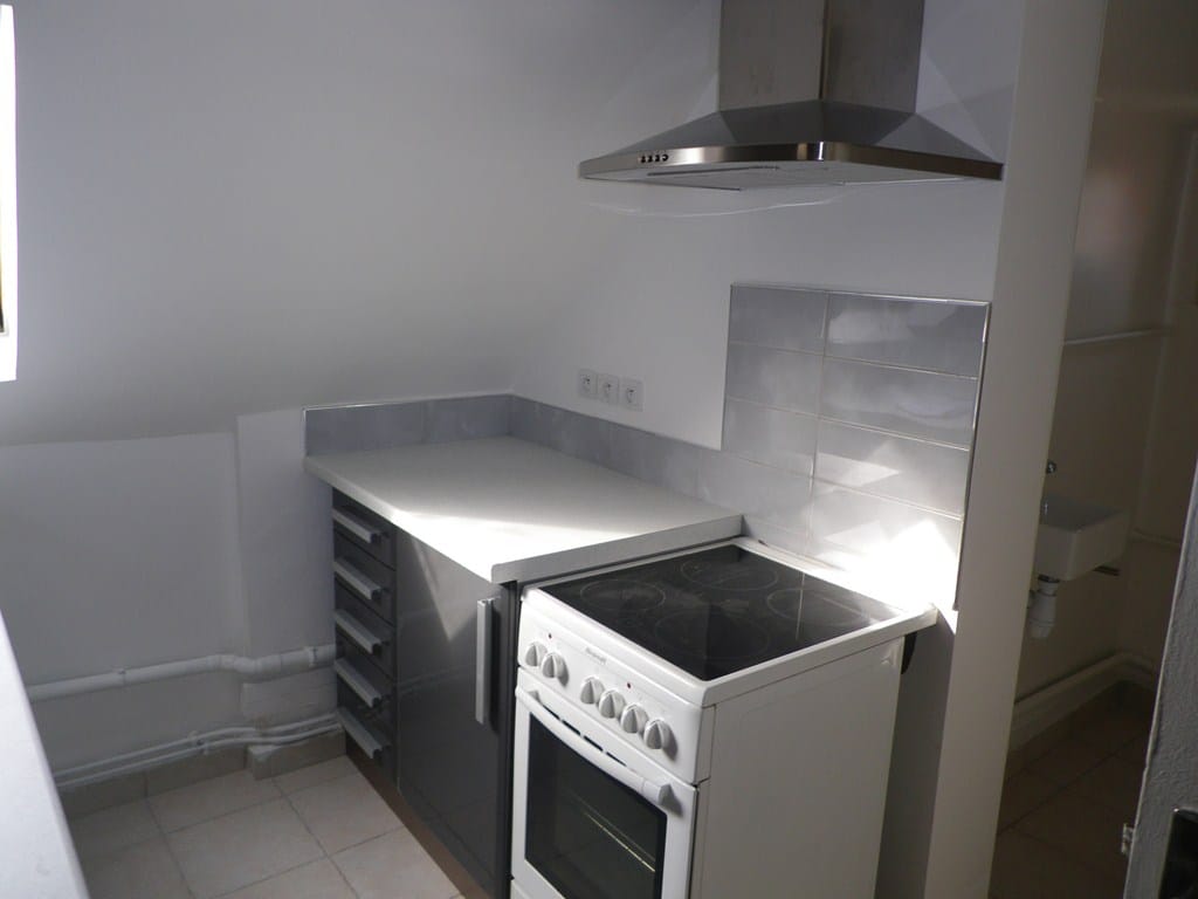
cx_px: 599
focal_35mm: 28
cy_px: 450
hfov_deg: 63.4
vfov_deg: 49.7
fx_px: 969
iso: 64
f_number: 2.6
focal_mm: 4.9
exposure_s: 1/80
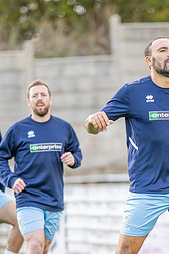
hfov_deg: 5.7
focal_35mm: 241
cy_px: 188
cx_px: 119
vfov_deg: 8.5
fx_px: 1697
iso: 640
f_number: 1.8
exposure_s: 1/2000
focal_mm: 135
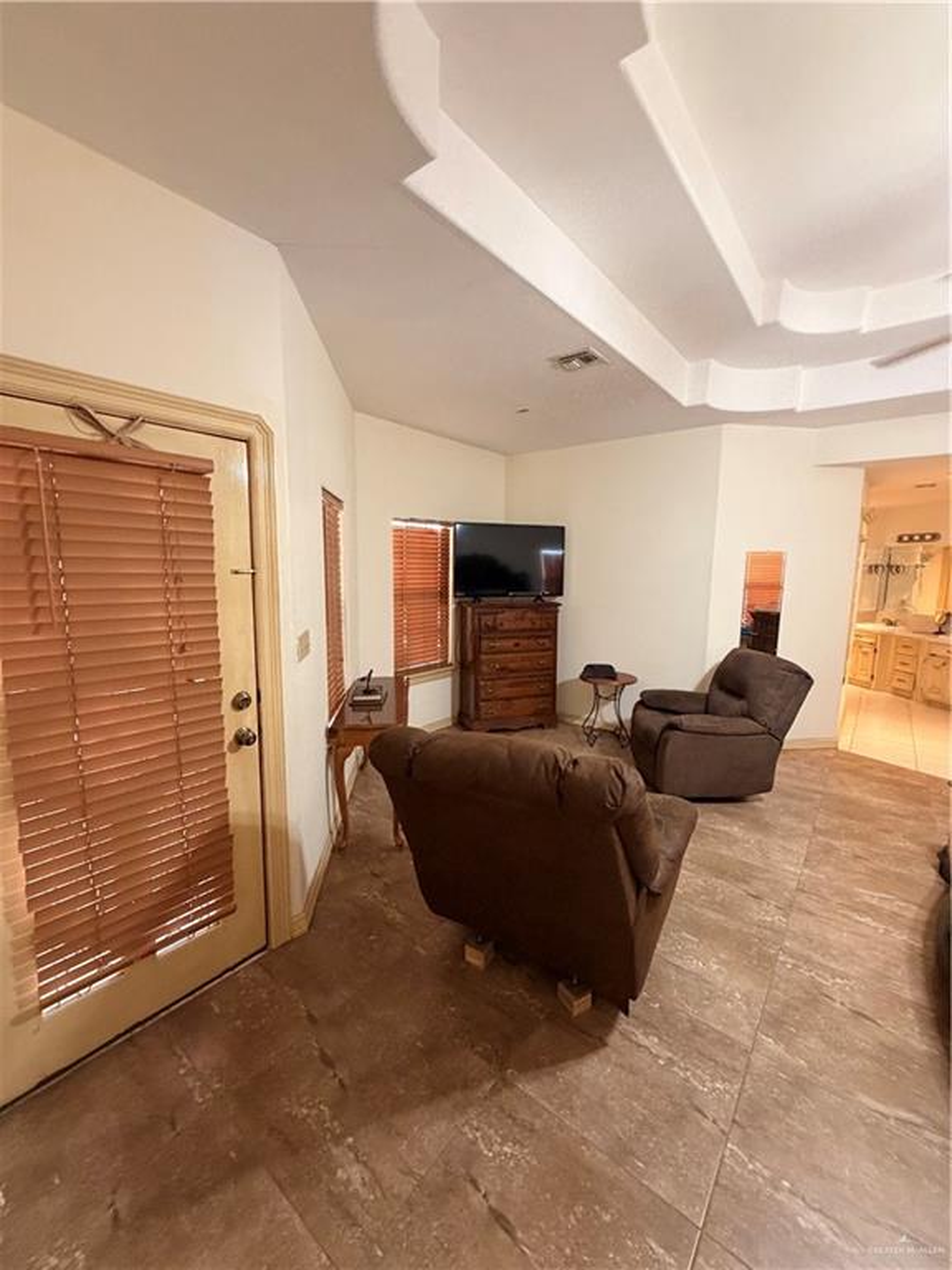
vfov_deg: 102.1
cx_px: 476
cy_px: 635
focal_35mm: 14
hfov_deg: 85.7
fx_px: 513
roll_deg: -1.3
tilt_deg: -7.9
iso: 500
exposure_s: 1/60
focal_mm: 2.22
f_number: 2.2
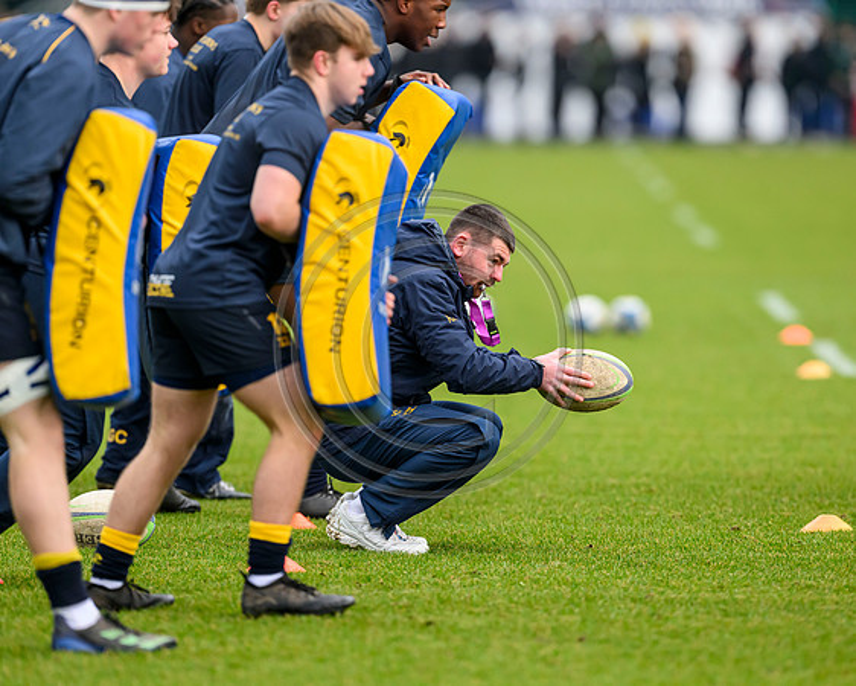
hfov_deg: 4.3
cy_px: 343
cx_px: 514
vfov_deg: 3.4
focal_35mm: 451
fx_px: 11421
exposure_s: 1/2000
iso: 2000
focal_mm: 400
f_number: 3.5
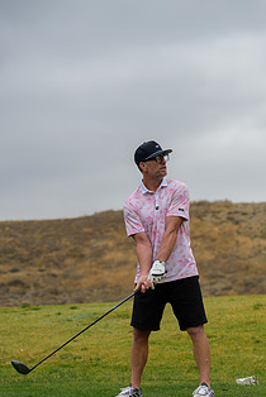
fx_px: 1393
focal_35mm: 126
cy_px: 258
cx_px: 143
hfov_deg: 10.9
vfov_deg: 16.2
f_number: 4
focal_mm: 88
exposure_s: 1/2500
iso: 800
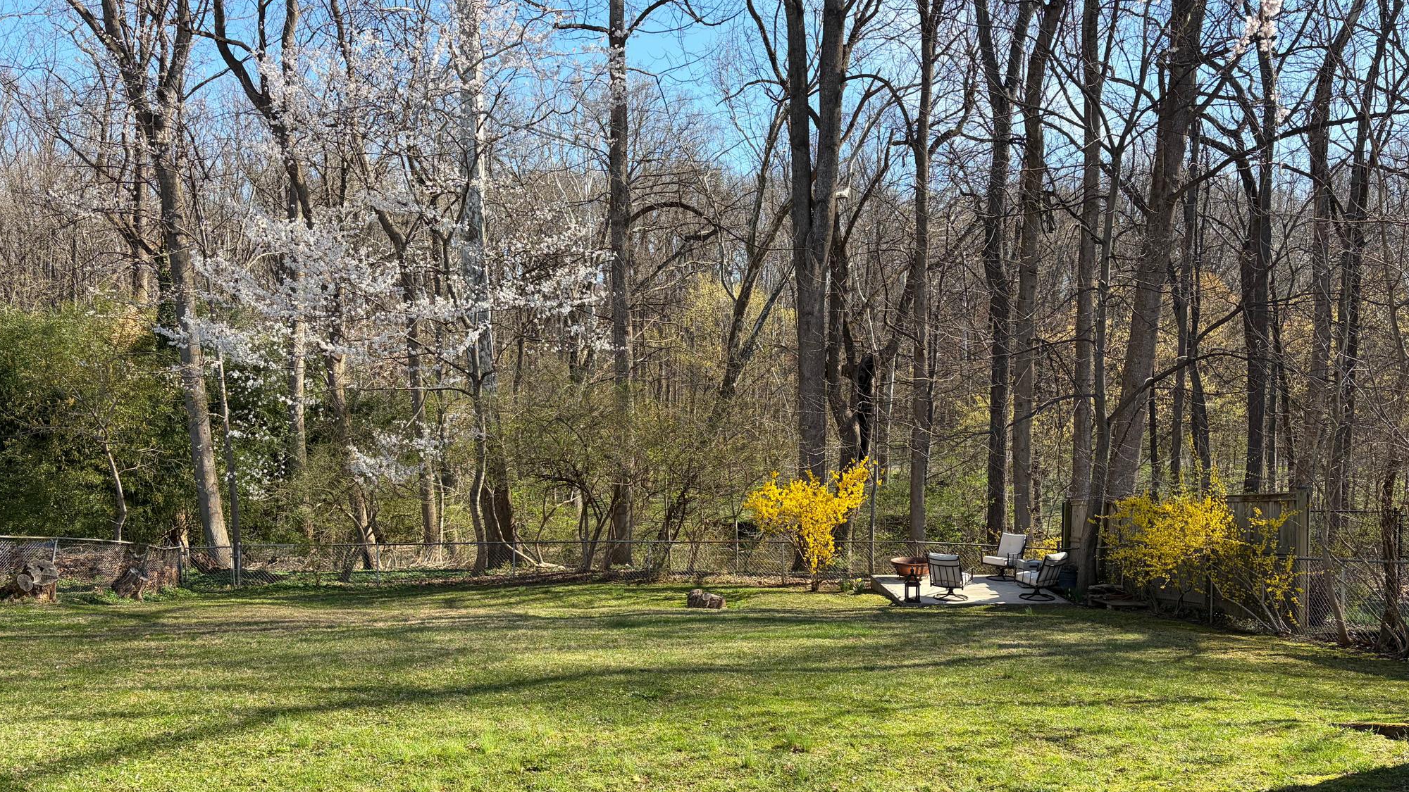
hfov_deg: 66.1
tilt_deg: -4.6
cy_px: 448
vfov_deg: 40.1
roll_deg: +0.0
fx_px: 1083
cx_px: 704
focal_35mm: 29
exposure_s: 1/1099
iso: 50
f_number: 1.6
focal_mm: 5.96
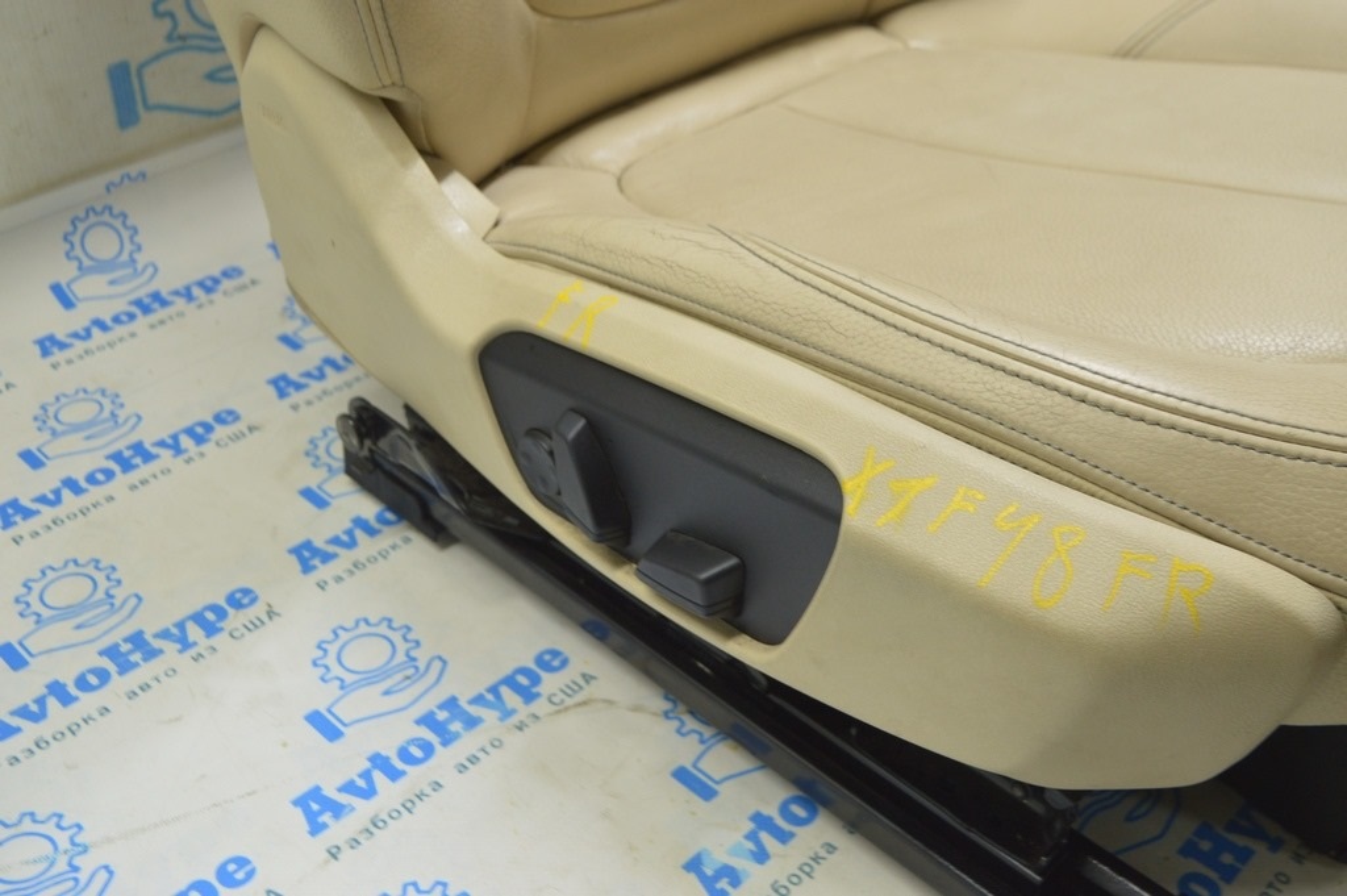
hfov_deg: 49.6
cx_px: 674
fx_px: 1458
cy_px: 448
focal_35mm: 39
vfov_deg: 34.2
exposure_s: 1/20
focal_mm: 26
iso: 400
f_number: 5.6
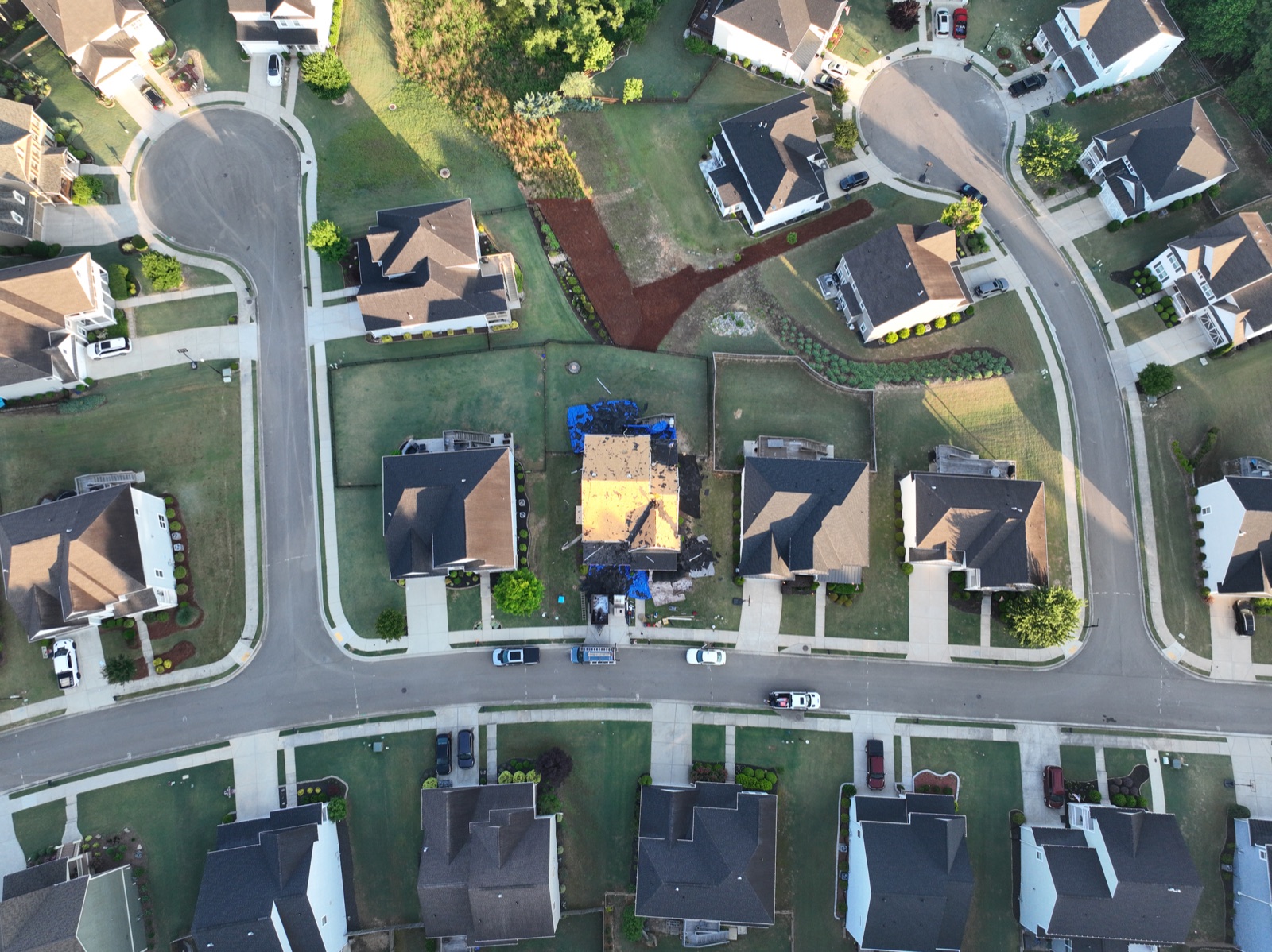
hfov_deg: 71.6
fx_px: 881
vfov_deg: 56.8
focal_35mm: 24
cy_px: 476
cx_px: 636
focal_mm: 12.29
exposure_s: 1/250
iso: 130
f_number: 2.8
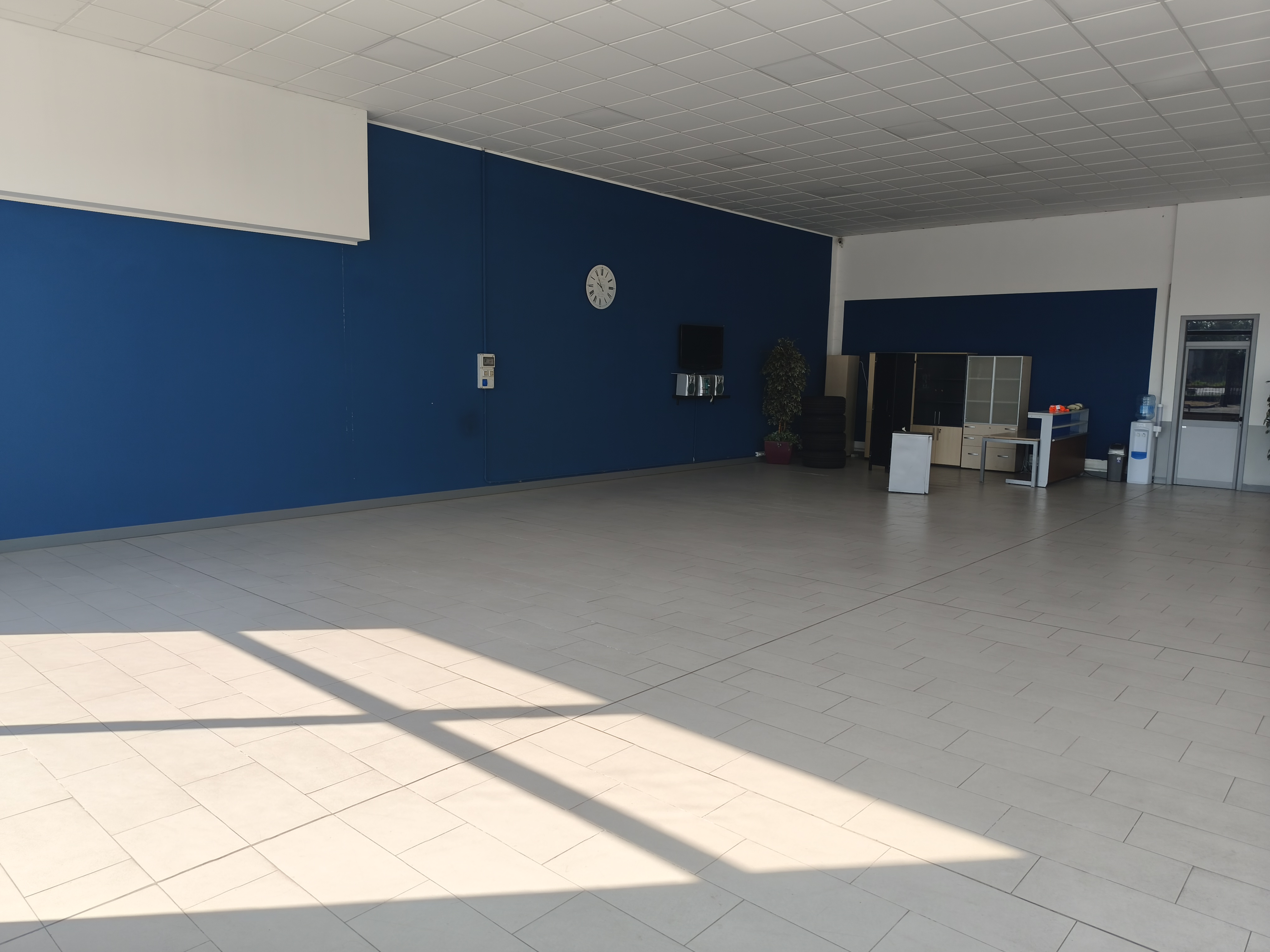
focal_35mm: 23
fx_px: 844
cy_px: 476
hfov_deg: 73.9
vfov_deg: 58.9
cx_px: 635
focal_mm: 6.06
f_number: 1.7
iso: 50
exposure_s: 1/106
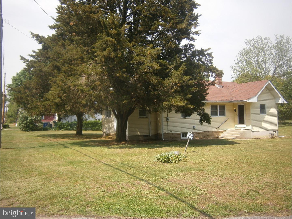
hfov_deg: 58.4
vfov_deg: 45.4
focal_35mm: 31
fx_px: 261
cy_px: 110
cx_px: 146
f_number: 2.9
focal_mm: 5.5
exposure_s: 1/640
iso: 80
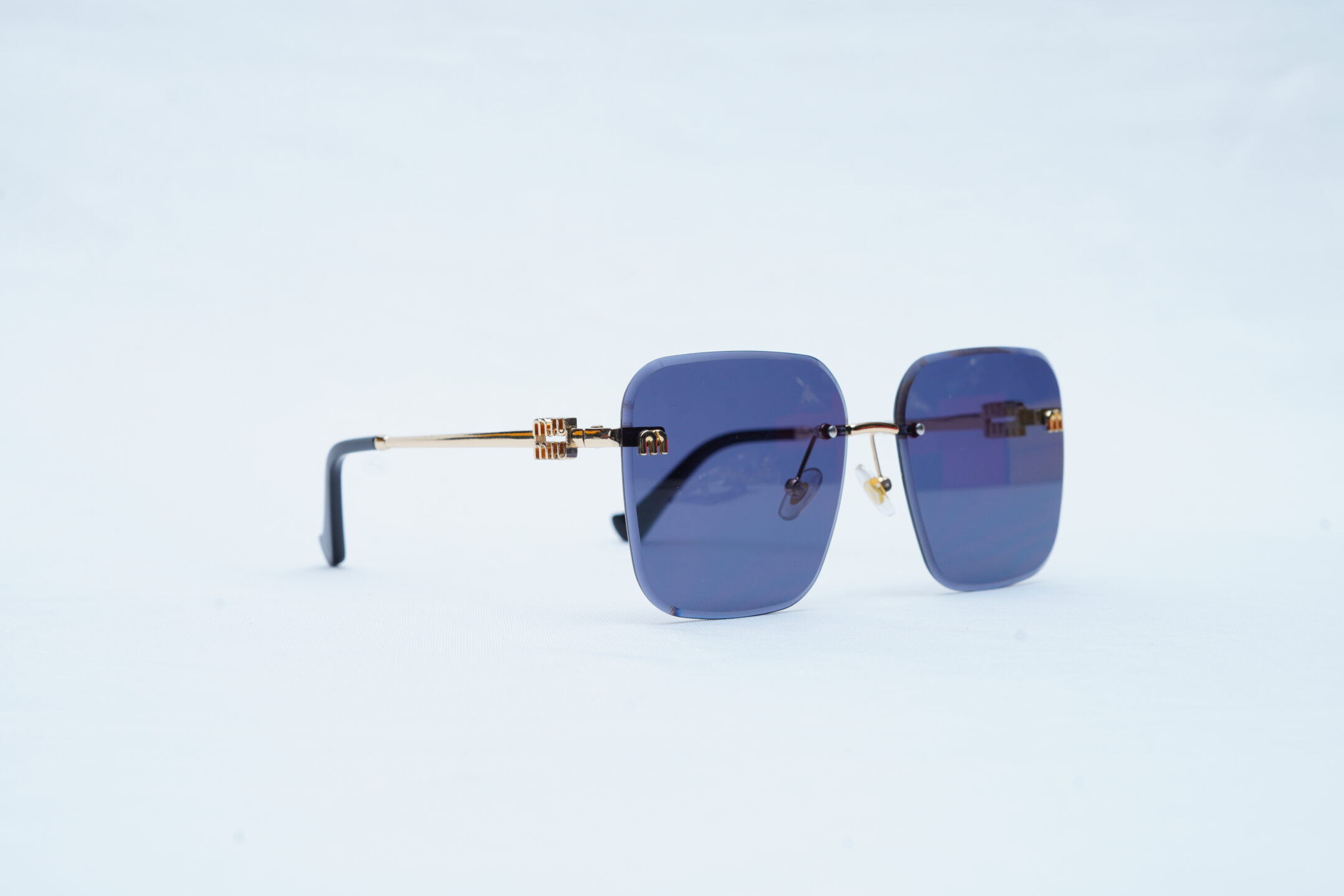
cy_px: 439
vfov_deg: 23.0
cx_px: 680
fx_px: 2203
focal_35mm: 59
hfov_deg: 33.9
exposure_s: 1/160
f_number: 9
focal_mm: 50
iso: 200
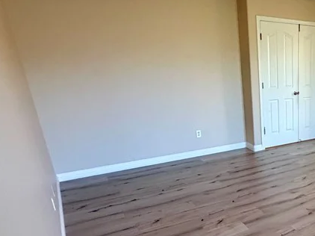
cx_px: 330
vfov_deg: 41.1
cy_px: 161
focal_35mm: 34
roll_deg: -0.8
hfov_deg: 44.1
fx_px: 309
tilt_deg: -20.1
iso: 500
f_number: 2.2
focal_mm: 2.22
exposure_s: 1/60
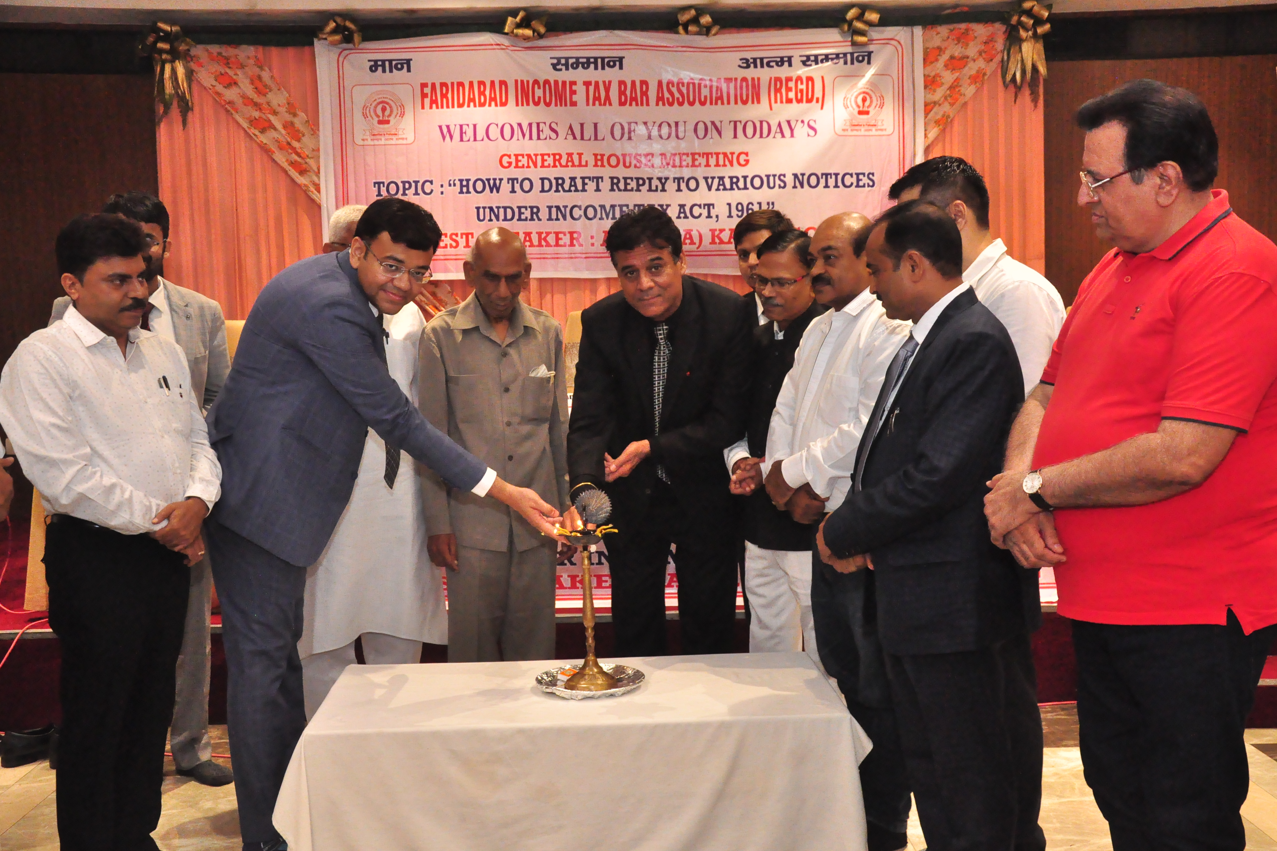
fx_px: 1419
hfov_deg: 48.5
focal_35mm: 40
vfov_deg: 33.4
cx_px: 638
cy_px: 420
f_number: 5.6
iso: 3200
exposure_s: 1/100
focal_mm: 26
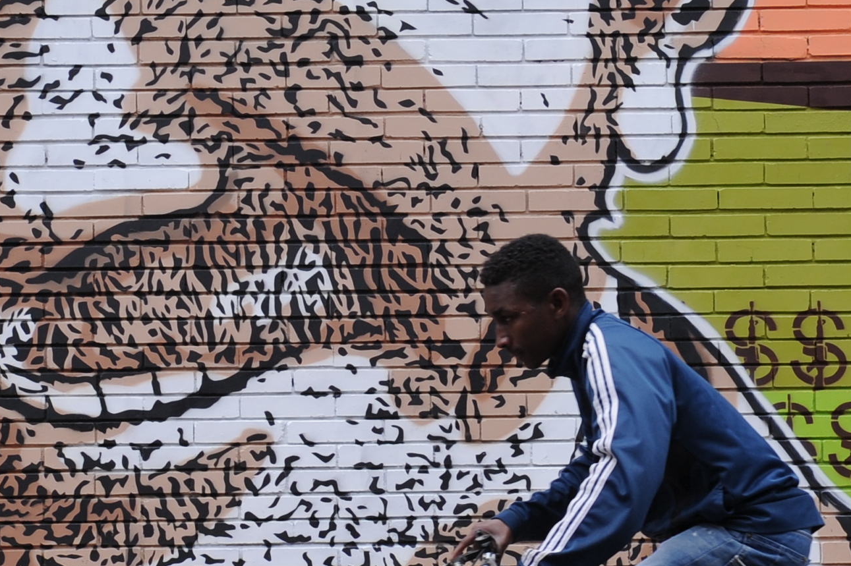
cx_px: 362
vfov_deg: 9.4
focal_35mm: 145
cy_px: 252
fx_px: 3425
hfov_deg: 14.2
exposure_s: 1/500
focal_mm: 44
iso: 320
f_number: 8
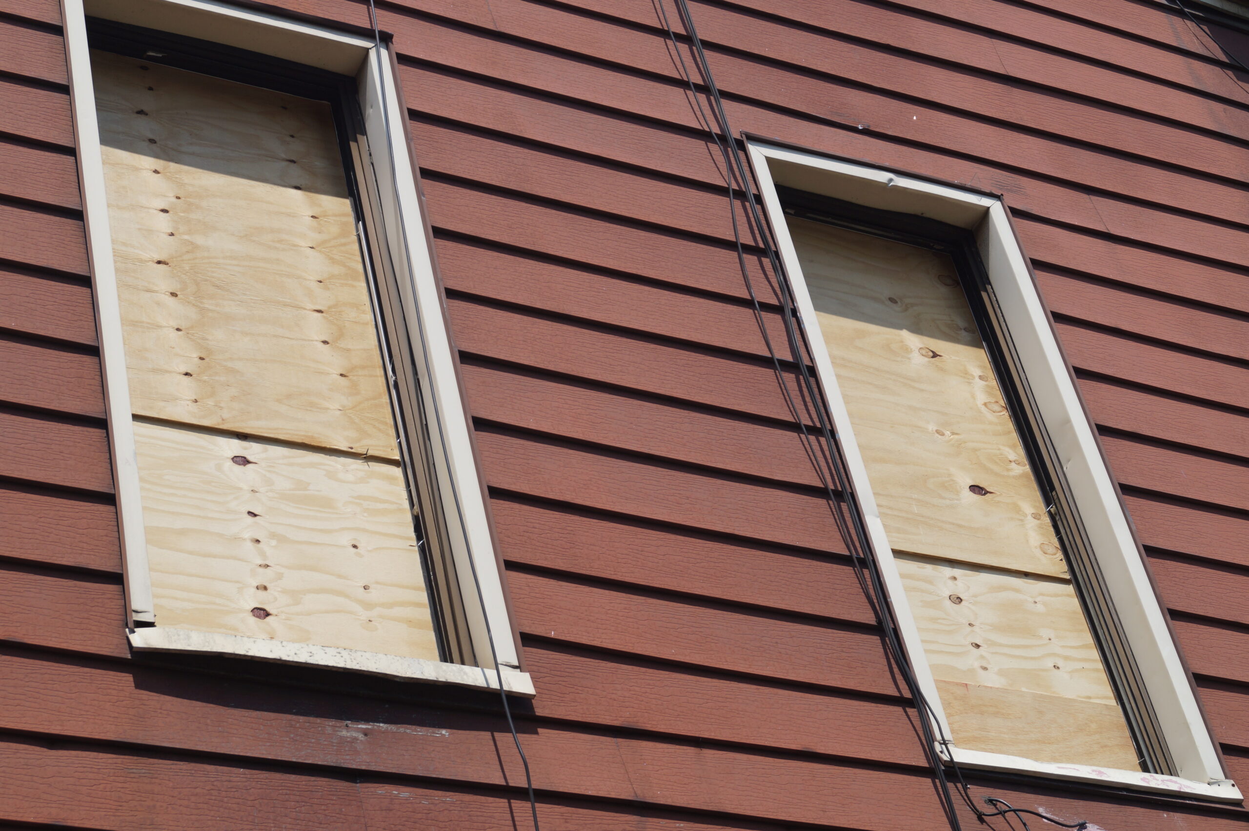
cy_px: 416
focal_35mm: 82
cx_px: 624
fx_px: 2861
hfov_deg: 24.6
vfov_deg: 16.5
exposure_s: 1/320
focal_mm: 55
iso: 100
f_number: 8
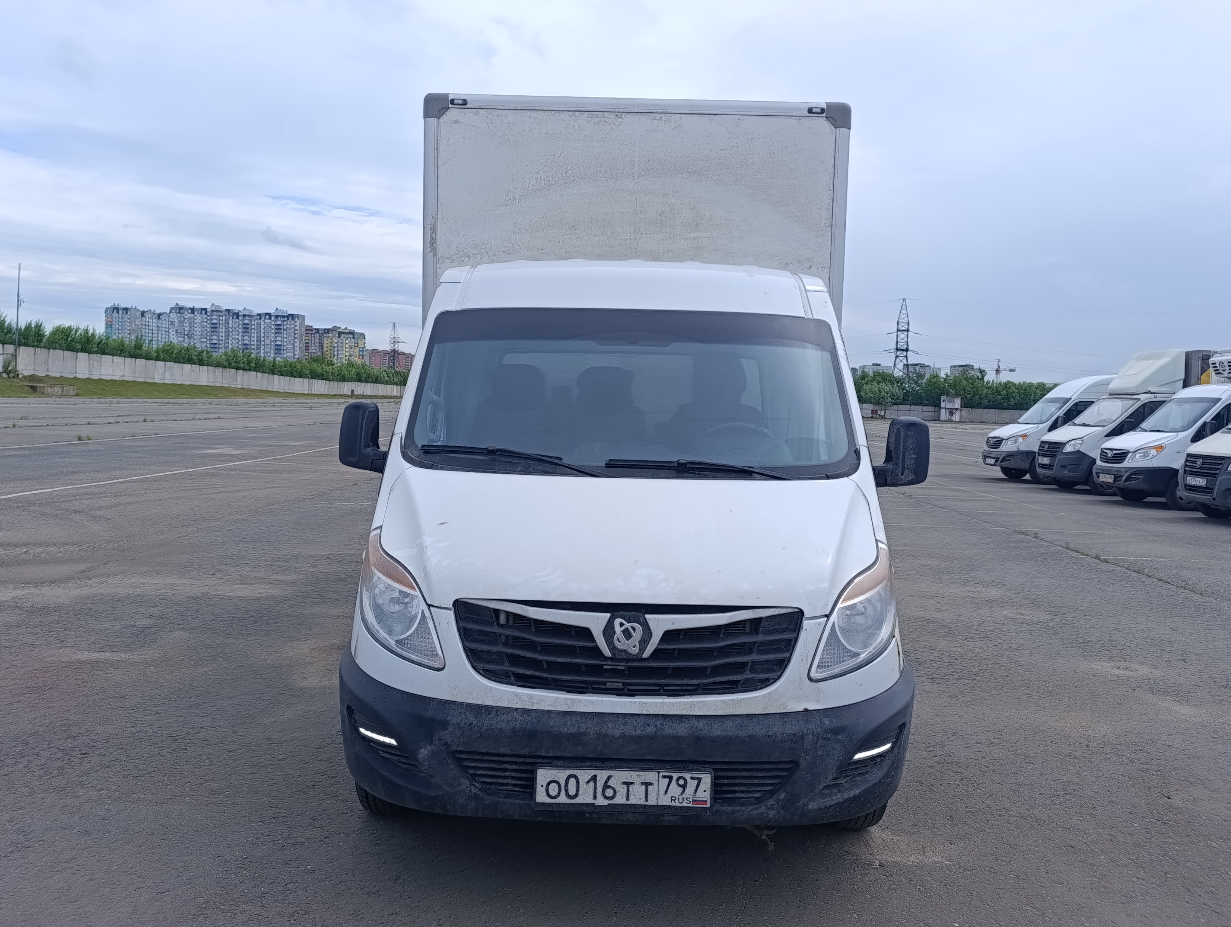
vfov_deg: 49.9
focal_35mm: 28
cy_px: 464
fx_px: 997
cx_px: 616
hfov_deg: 63.4
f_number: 1.6
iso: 50
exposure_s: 1/560
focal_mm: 6.14
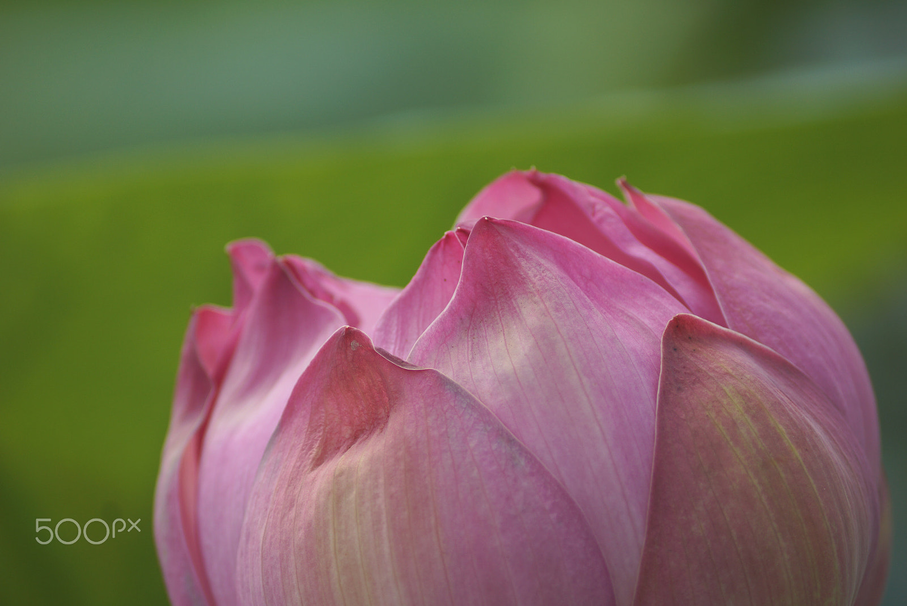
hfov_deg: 6.9
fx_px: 7563
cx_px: 454
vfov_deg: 4.6
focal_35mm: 300
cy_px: 303
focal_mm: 200
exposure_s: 1/800
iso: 100
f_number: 5.6
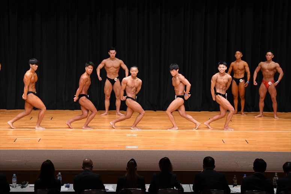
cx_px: 146
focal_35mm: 127
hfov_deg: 16.1
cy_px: 97
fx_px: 1026
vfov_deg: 10.8
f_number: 5.6
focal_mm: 85
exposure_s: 1/400
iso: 4000
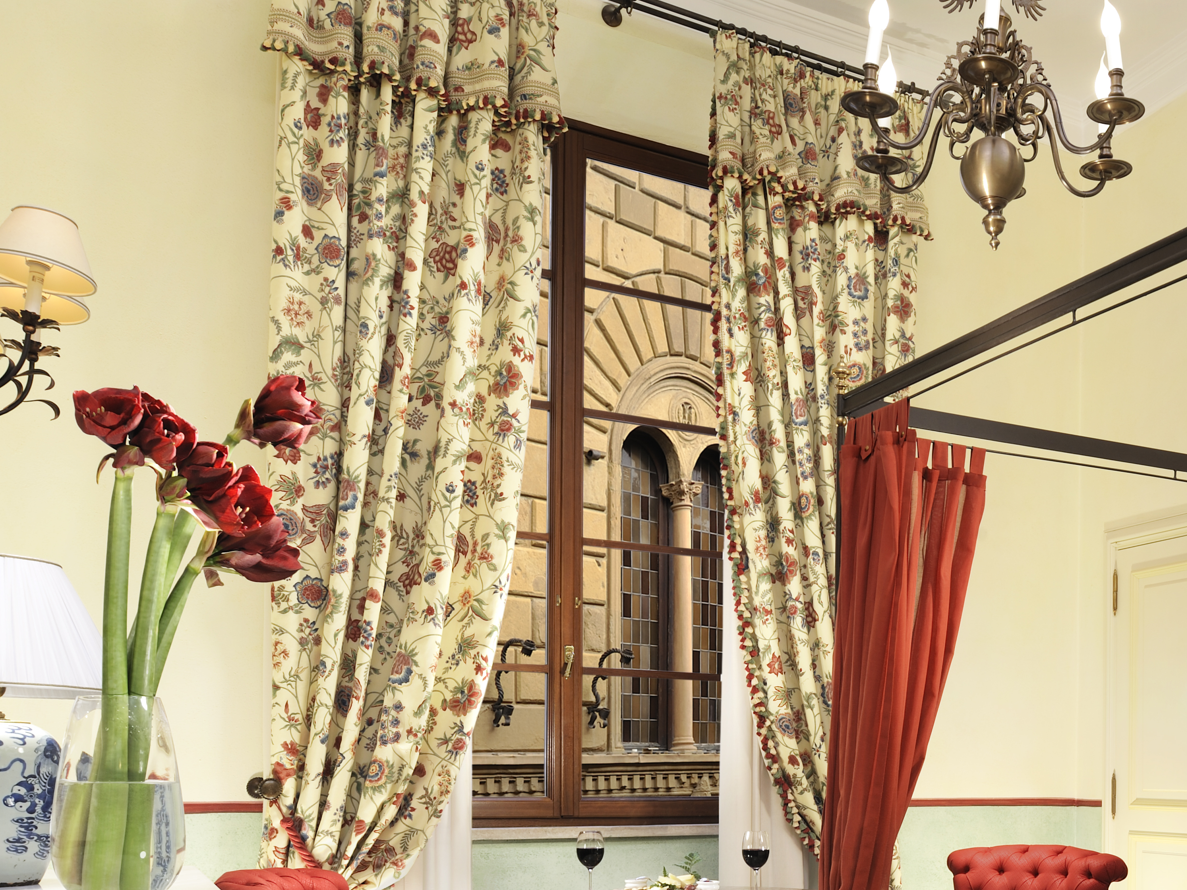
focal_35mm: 40
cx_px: 1017
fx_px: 1371
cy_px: 667
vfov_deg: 35.2
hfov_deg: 43.6
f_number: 11
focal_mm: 24
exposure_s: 1/4
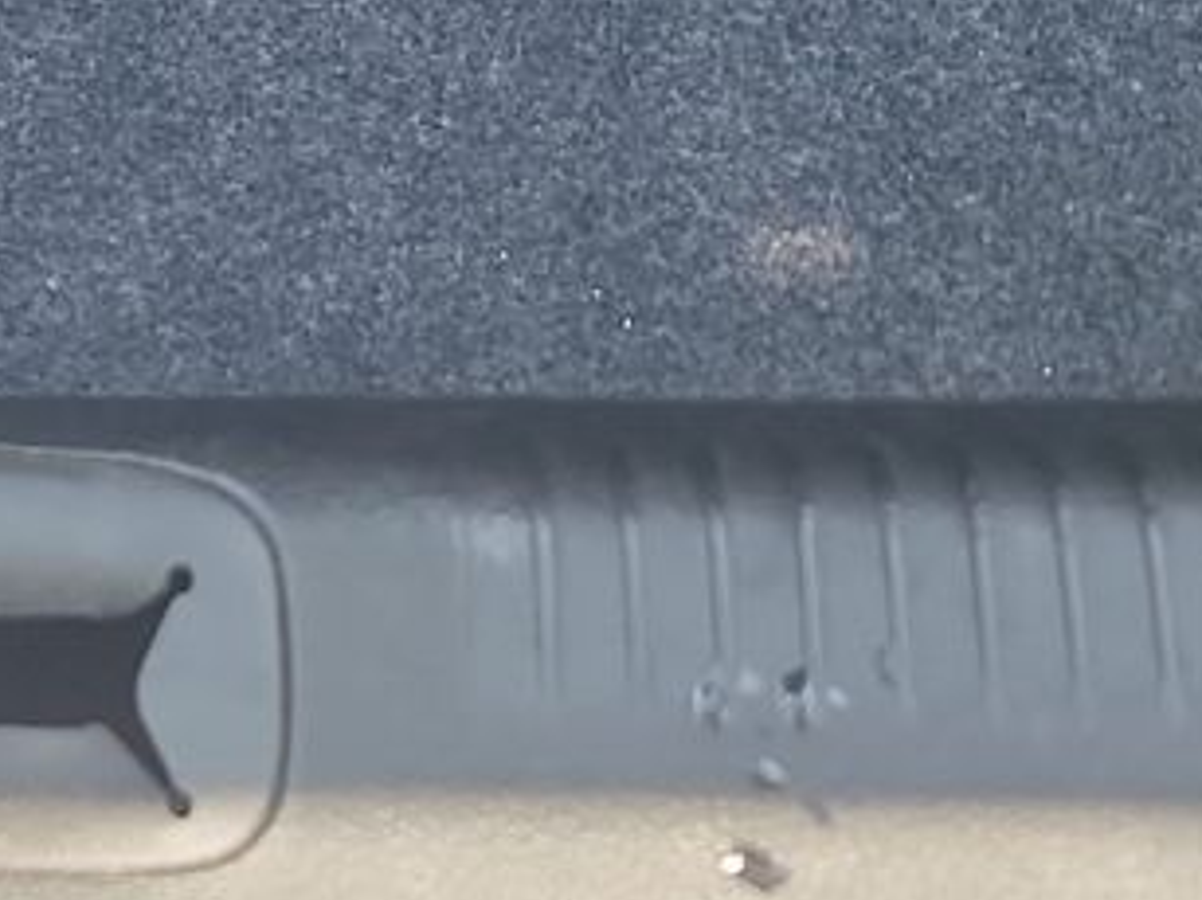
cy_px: -916
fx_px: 4339
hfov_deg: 15.4
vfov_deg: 10.8
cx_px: -86
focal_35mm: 125
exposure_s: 1/119
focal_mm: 6.7
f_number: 1.8
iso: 66
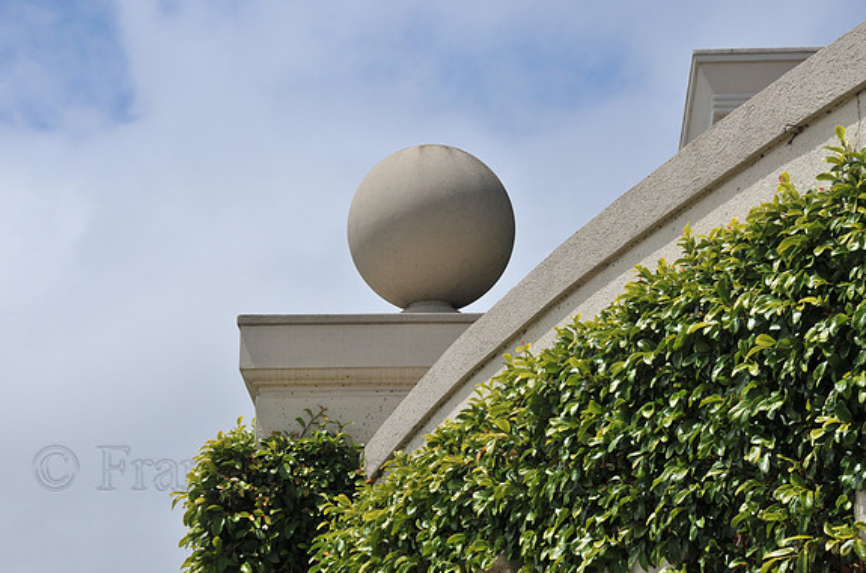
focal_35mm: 106
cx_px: 432
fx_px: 2545
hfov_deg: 19.3
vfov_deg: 12.9
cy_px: 285
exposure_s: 1/500
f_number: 11
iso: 200
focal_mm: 70
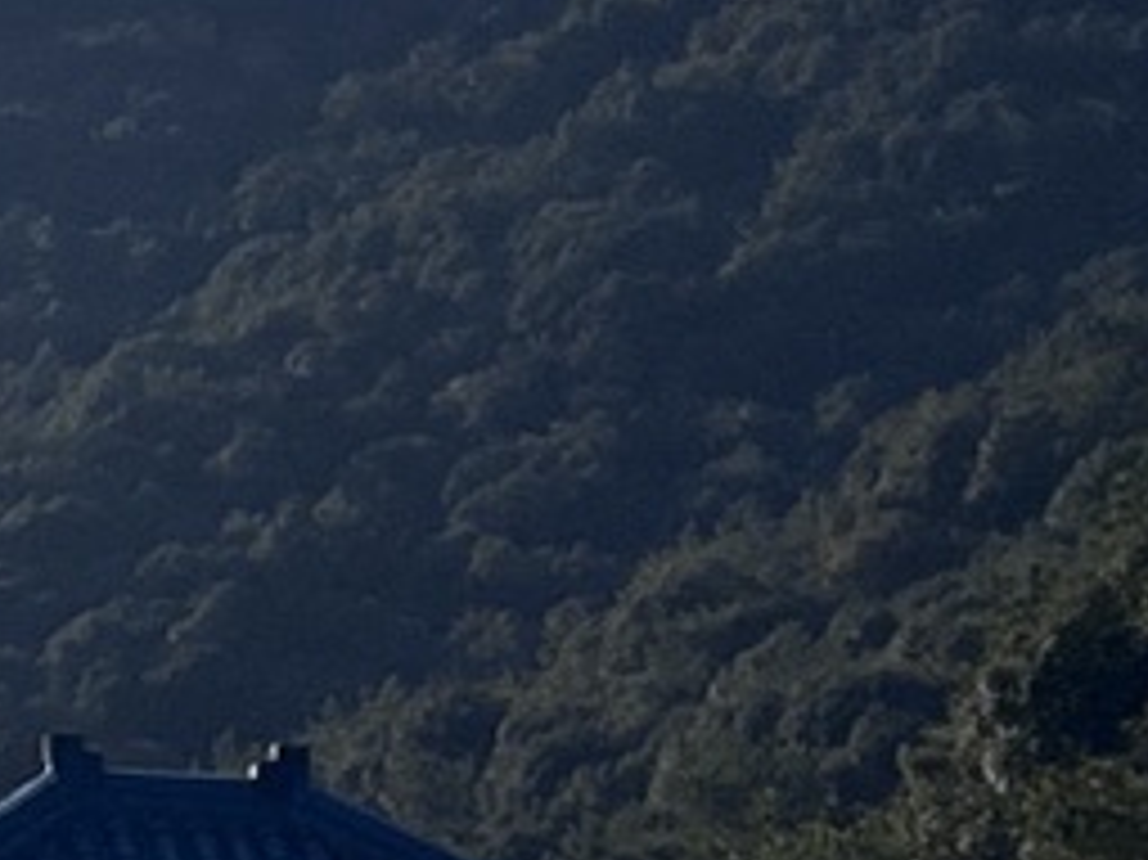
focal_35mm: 204
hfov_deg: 8.8
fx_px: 6762
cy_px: 635
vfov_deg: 7.3
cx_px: -1549
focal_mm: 5.1
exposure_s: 1/8403
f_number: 1.6
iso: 50
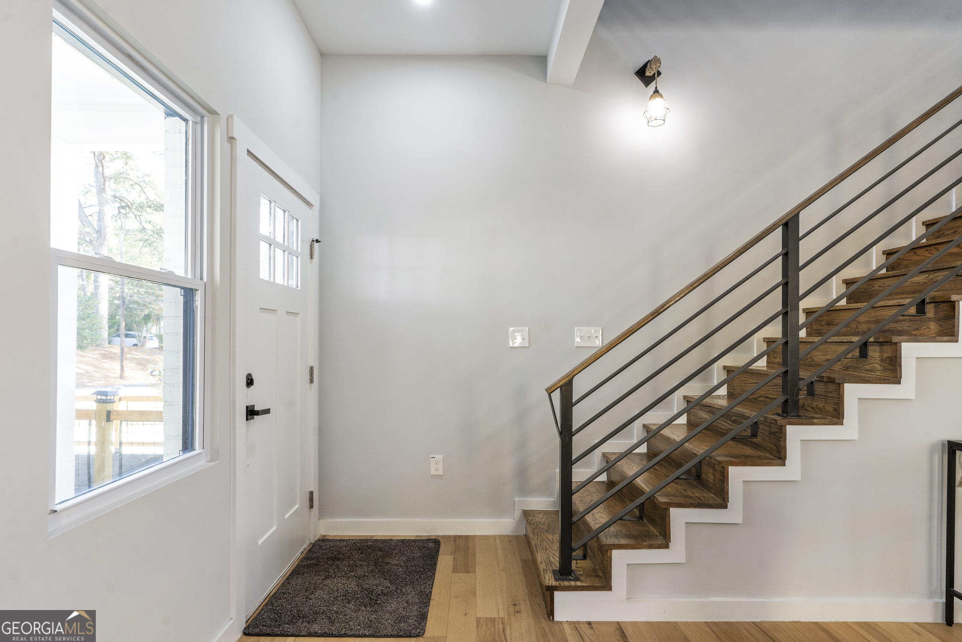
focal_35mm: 19
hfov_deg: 86.9
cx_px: 481
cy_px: 321
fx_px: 508
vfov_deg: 64.6
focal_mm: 19
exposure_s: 1/8
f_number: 8
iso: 400
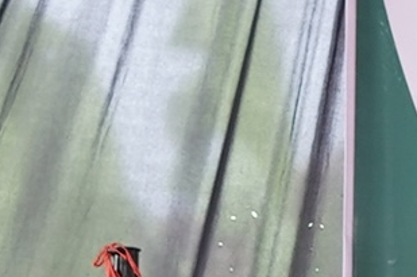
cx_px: 1026
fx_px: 2984
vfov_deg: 5.1
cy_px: 692
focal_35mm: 258
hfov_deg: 7.4
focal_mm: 50
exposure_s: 1/400
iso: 640
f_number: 2.8
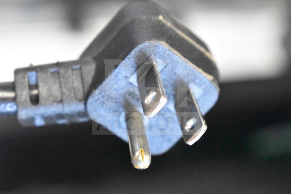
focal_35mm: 82
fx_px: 667
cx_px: 146
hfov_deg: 24.6
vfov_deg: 16.6
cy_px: 97
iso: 18000
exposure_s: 1/100
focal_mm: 55
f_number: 5.6
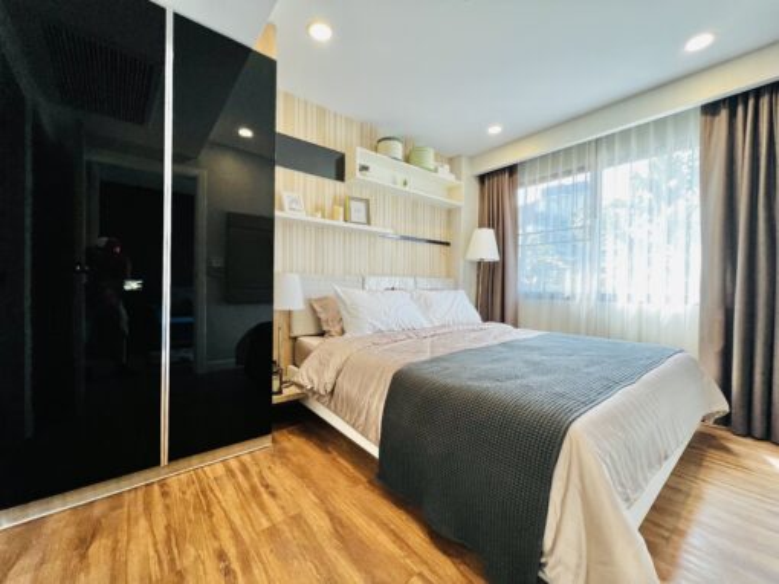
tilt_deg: -1.0
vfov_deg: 89.9
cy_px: 292
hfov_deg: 106.2
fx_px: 292
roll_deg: -0.6
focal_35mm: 13
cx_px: 390
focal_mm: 1.57
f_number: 1.8
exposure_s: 1/100
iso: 100
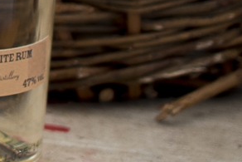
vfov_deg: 4.1
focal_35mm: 329
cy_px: -166
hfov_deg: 6.0
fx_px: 2213
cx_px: -365
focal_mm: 40
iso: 100
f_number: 2.8
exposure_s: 1/10
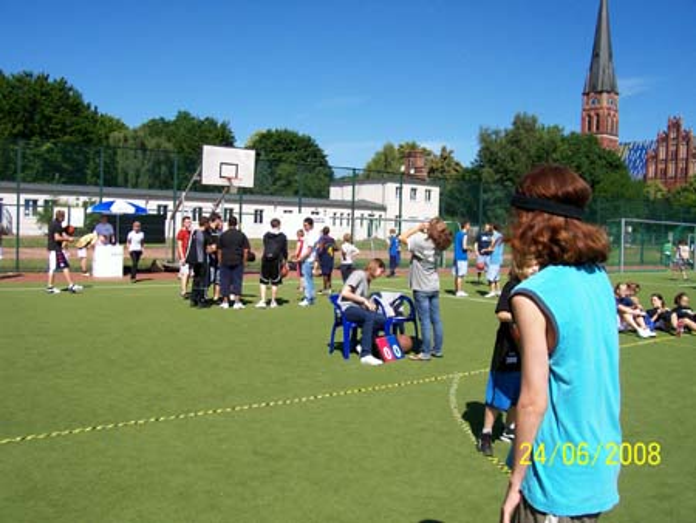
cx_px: 348
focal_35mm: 34
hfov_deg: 53.9
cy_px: 262
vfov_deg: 41.8
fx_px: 684
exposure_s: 1/548
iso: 80
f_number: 5.1
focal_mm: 5.6
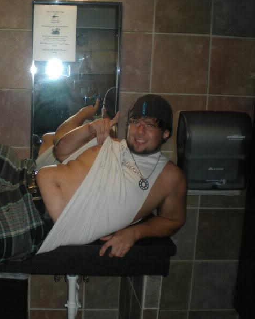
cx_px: 49
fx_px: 471
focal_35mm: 50
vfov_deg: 37.3
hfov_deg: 29.5
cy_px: 159
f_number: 3.1
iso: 75
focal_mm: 6.3
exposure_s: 1/60
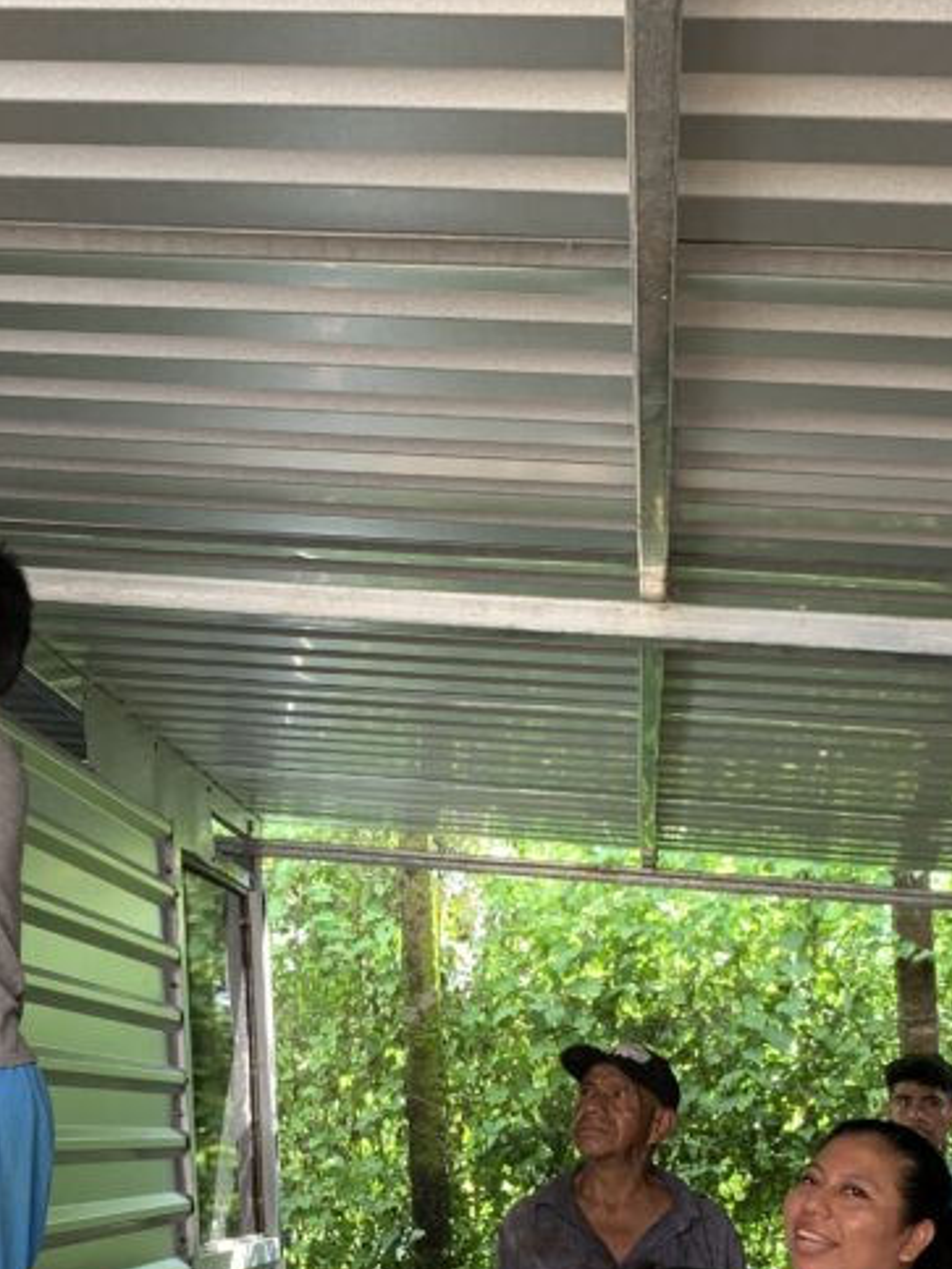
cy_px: 1057
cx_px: 309
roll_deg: +3.0
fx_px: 2017
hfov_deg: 26.4
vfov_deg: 33.7
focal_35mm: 55
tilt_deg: +4.8
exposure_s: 1/121
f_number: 1.8
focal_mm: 4.25
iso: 80
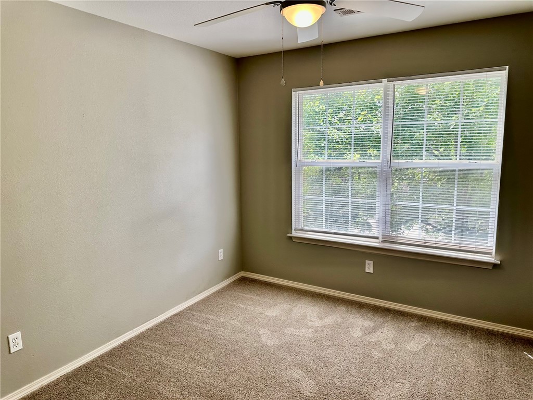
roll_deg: +0.7
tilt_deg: -8.7
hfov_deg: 71.6
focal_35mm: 24
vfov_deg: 56.8
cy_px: 200
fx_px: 370
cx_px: 266
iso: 64
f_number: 1.78
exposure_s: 1/143
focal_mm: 6.86
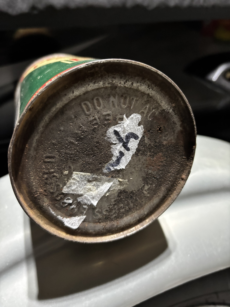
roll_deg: +6.8
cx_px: 115
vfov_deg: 67.3
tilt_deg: -24.9
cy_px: 154
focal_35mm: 26
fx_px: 230
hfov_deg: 53.1
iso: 640
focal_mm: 5.96
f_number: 1.6
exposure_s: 1/40
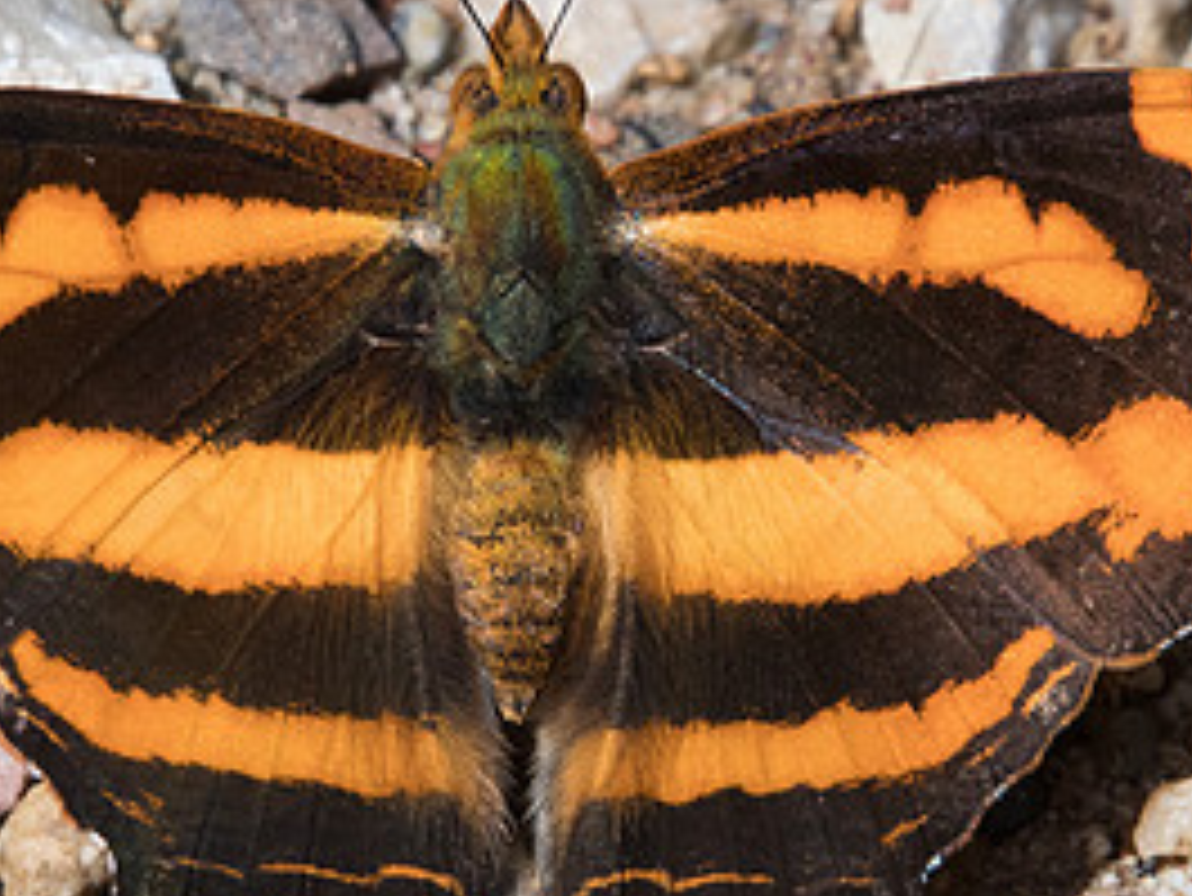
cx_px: 789
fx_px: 61012
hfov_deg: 1.1
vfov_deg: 0.8
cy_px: 395
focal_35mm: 1771
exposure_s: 1/500
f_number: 10
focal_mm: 400
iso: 800
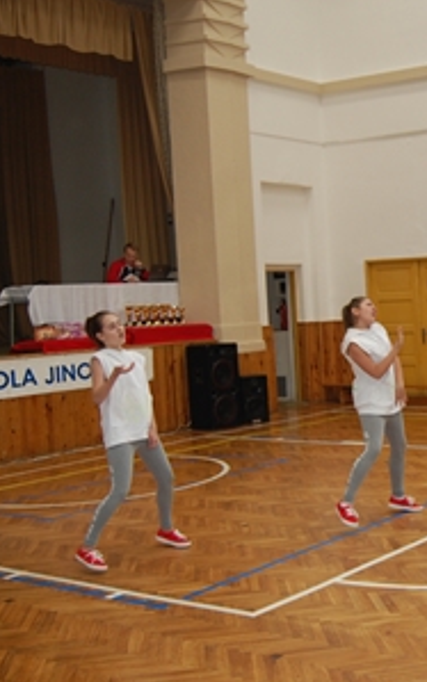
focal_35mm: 51
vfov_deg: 39.5
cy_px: 372
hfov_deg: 24.0
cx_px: 450
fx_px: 949
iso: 400
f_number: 3.8
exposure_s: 1/60
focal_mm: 20
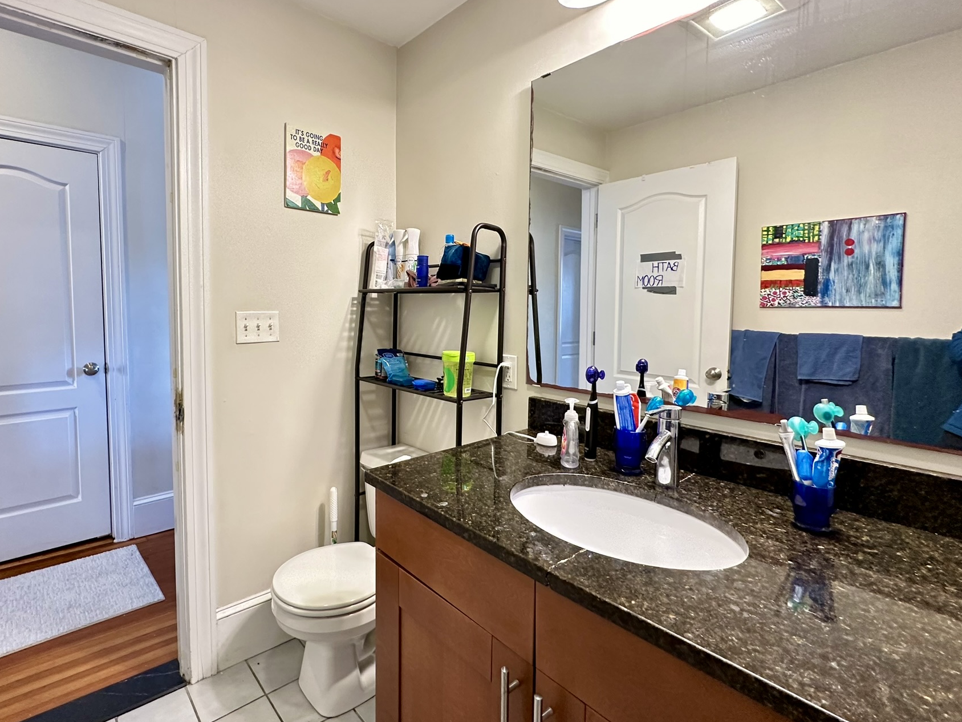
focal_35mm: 17
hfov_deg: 90.3
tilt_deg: -3.2
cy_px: 332
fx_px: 472
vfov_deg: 74.6
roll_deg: -1.2
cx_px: 405
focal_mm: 2.22
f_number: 2.2
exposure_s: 1/60
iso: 250
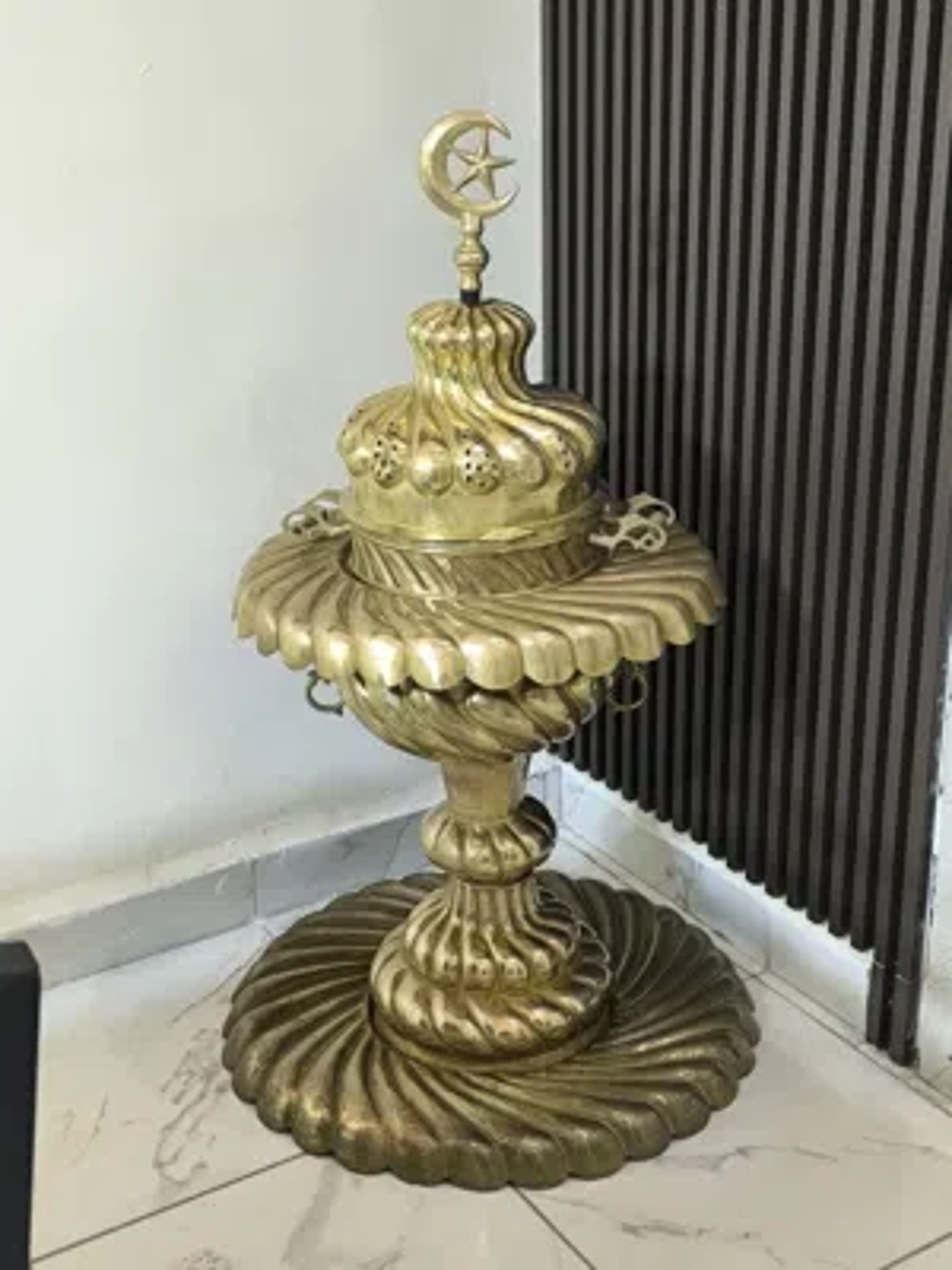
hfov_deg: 31.5
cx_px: 476
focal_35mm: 46
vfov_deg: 41.2
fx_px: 1687
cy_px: 635
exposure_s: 1/33.3
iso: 1250
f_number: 1.65
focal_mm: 6.14
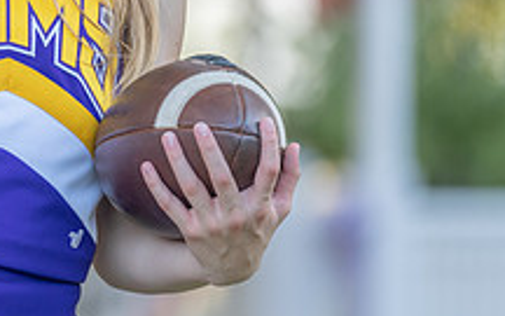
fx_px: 7528
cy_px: 9
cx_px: -9
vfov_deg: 2.4
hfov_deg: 3.8
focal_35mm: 547
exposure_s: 1/320
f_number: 2.8
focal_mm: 174
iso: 250
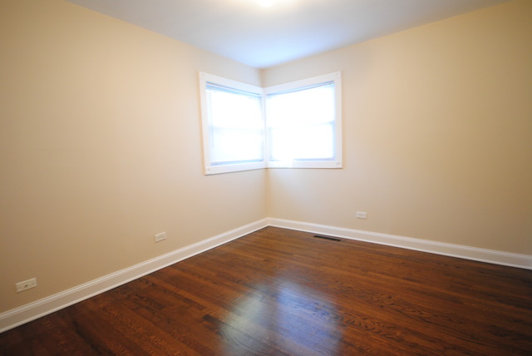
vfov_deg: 63.3
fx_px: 288
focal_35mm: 20
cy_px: 178
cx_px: 266
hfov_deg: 85.4
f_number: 4.5
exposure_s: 1/8
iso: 450
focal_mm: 13
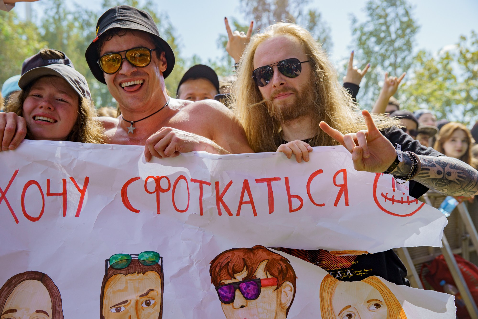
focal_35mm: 52
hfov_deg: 37.9
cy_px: 160
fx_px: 697
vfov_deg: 25.7
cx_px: 239
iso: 100
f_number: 4
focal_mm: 35
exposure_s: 1/640
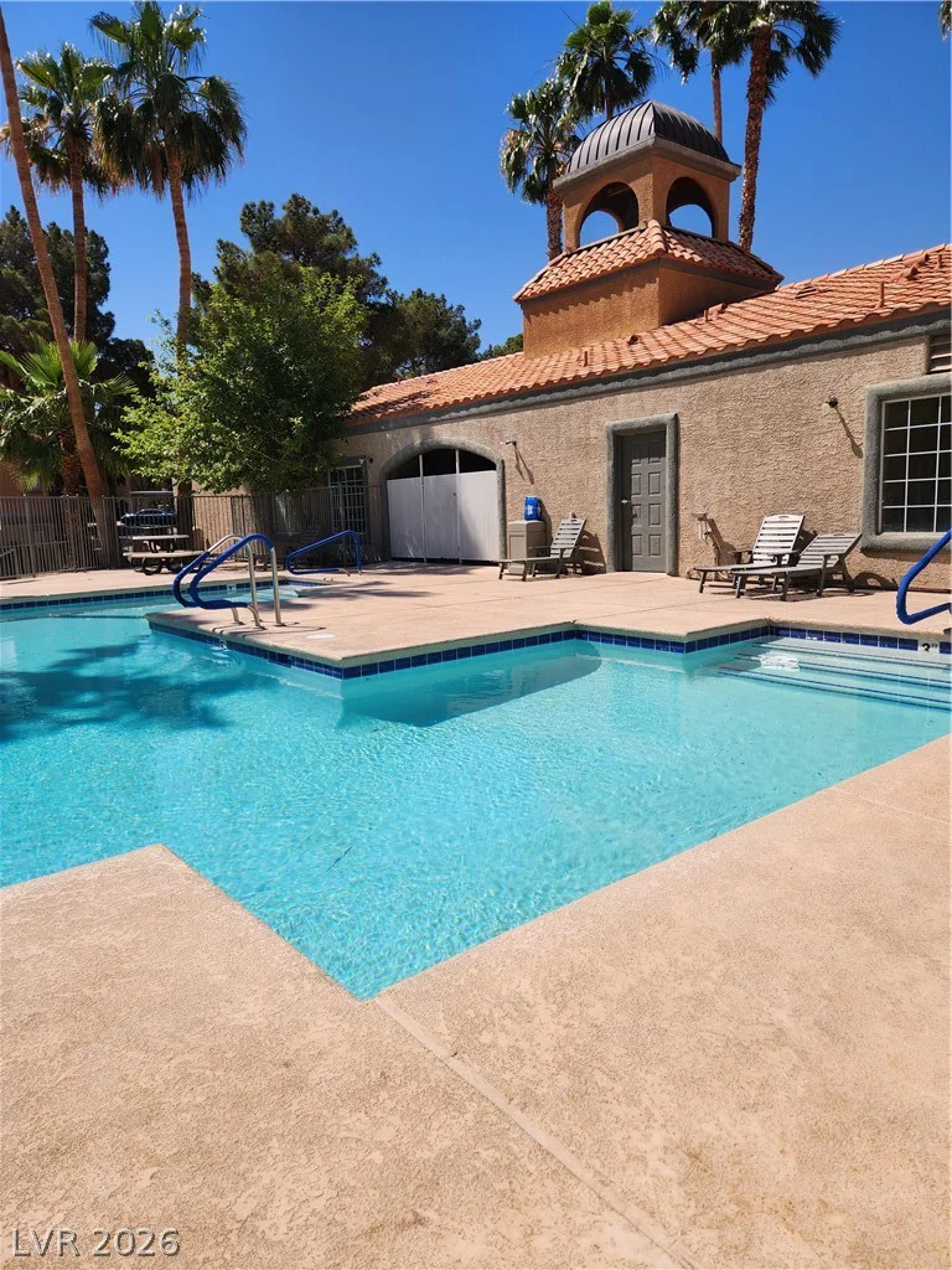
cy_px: 635
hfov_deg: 58.9
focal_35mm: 23
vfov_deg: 73.9
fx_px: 843
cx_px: 476
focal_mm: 5.4
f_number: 1.8
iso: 20
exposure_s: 1/2650
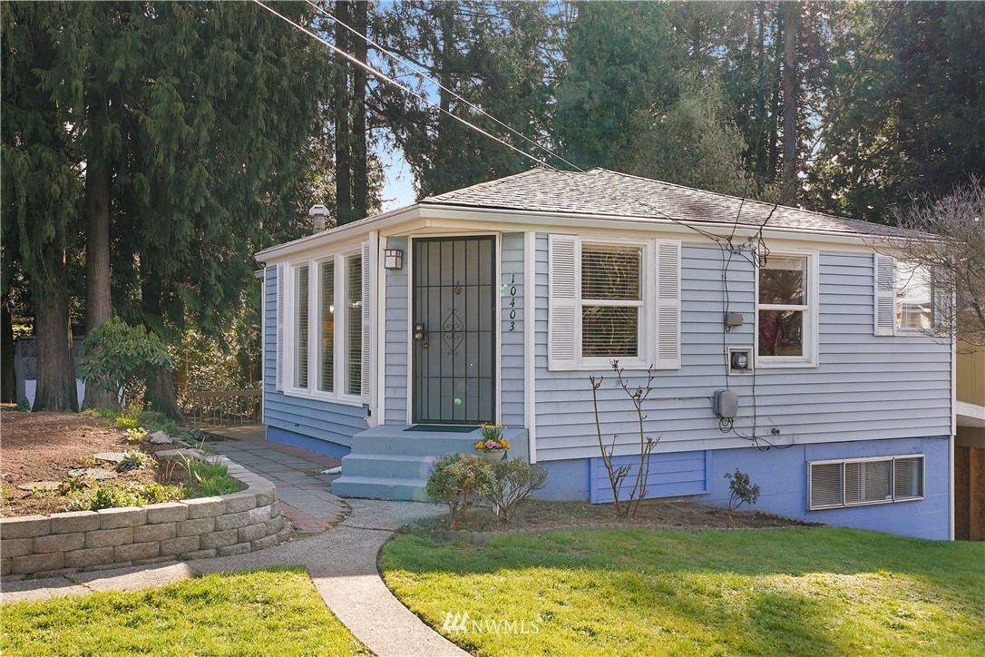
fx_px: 985
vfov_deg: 36.9
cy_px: 328
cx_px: 492
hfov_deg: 53.1
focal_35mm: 36
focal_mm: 24
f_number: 6.3
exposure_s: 1/60
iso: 320
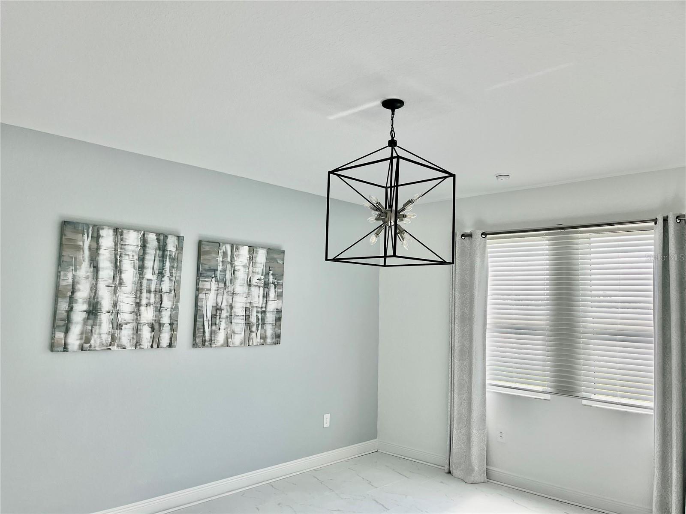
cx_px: 343
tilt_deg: +5.5
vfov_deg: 53.1
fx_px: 515
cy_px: 257
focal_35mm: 26
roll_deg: -1.5
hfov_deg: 67.3
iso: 50
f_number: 1.6
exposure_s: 1/438
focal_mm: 5.1
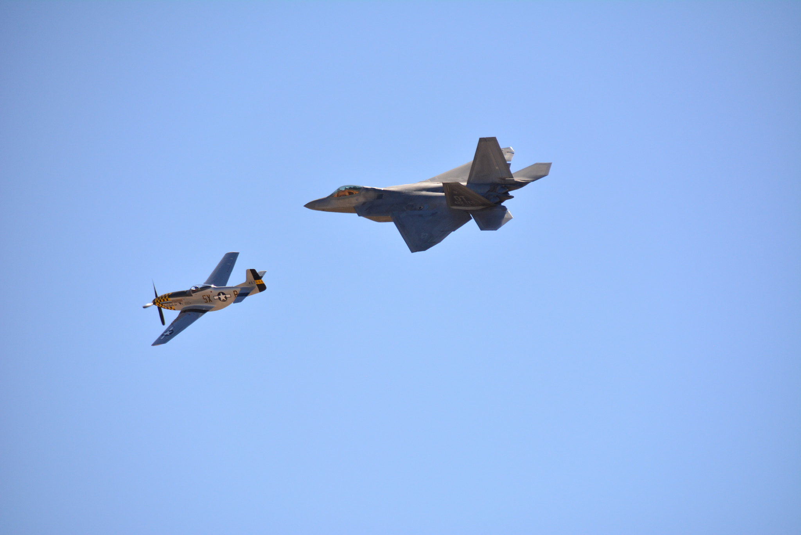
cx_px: 400
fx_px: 6677
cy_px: 268
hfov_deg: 6.9
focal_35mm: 300
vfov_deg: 4.6
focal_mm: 200
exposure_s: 1/2000
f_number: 6.3
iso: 400
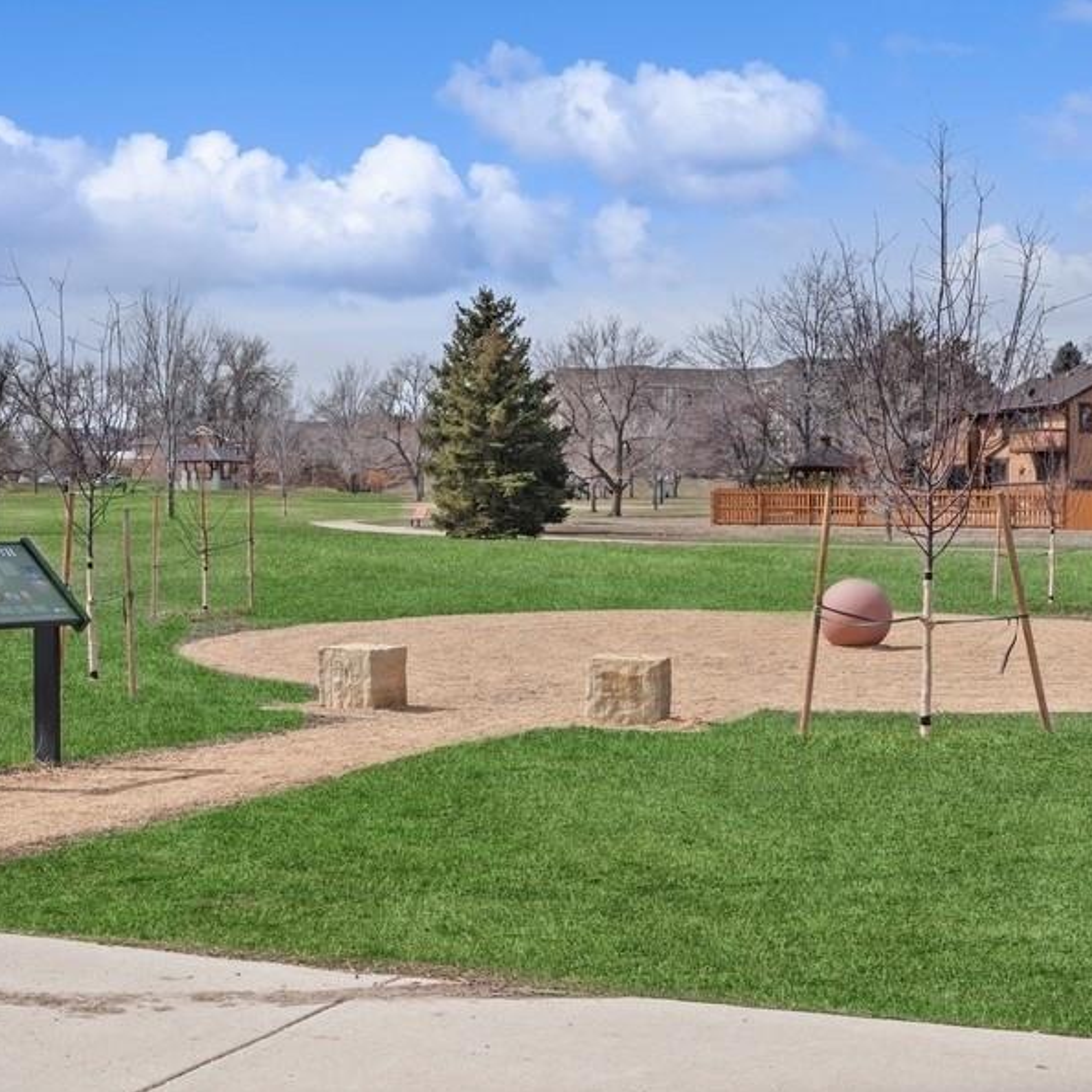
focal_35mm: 54
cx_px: 494
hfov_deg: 31.6
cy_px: 549
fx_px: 1927
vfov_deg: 31.6
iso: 400
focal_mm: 28
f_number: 6.7
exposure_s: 1/1500
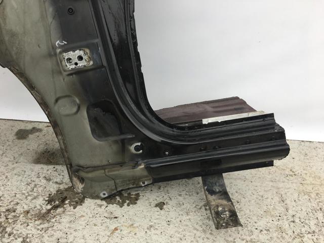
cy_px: 122
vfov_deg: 48.2
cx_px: 162
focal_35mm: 29
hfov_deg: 61.7
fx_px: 271
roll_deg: -3.8
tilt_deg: -25.2
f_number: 2.2
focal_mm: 4.15
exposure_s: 1/148
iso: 25
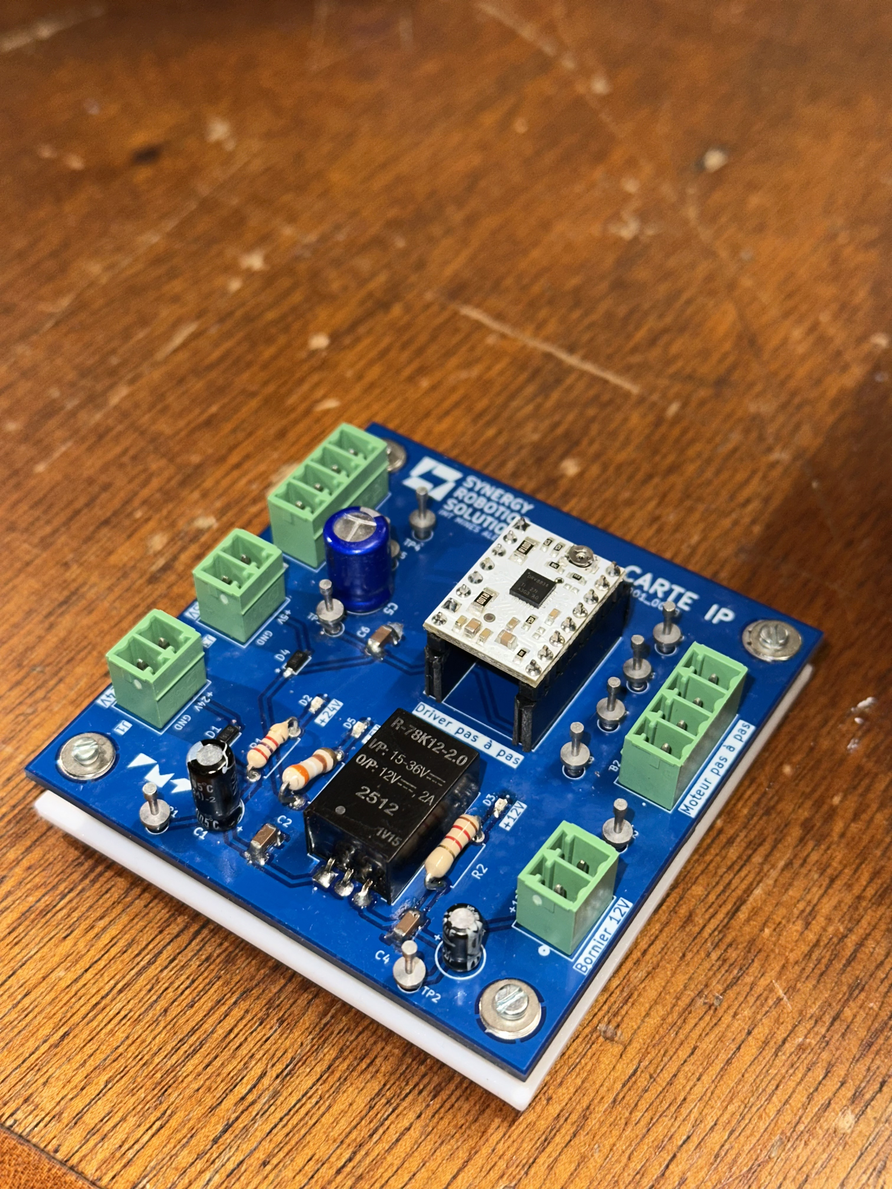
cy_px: 594
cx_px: 446
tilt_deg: -48.6
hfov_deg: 30.3
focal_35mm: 48
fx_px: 1649
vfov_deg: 39.7
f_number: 1.78
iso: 40
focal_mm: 6.86
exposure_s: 1/59
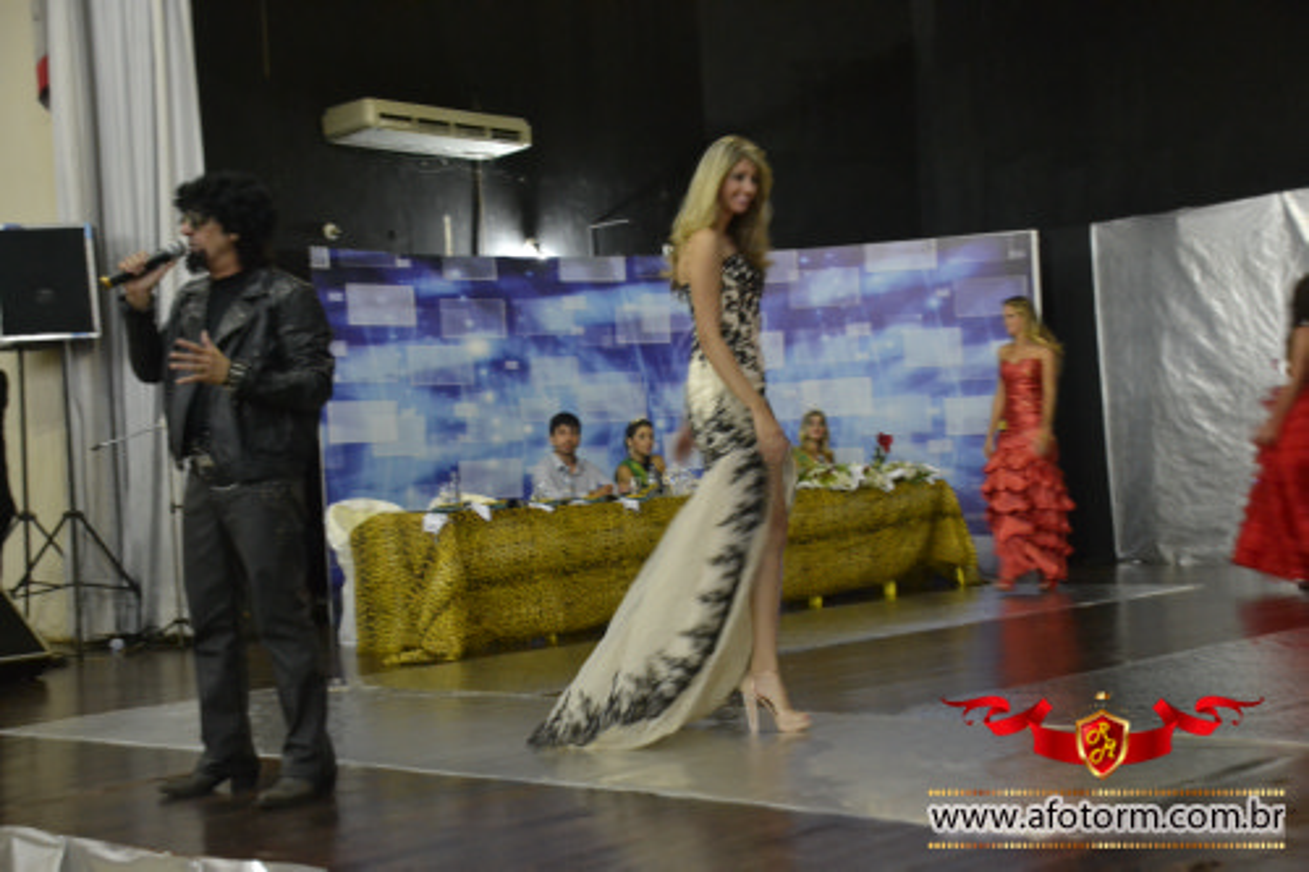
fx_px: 1745
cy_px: 436
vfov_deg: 28.1
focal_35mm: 48
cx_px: 654
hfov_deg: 41.1
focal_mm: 32
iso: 3200
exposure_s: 1/30
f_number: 5
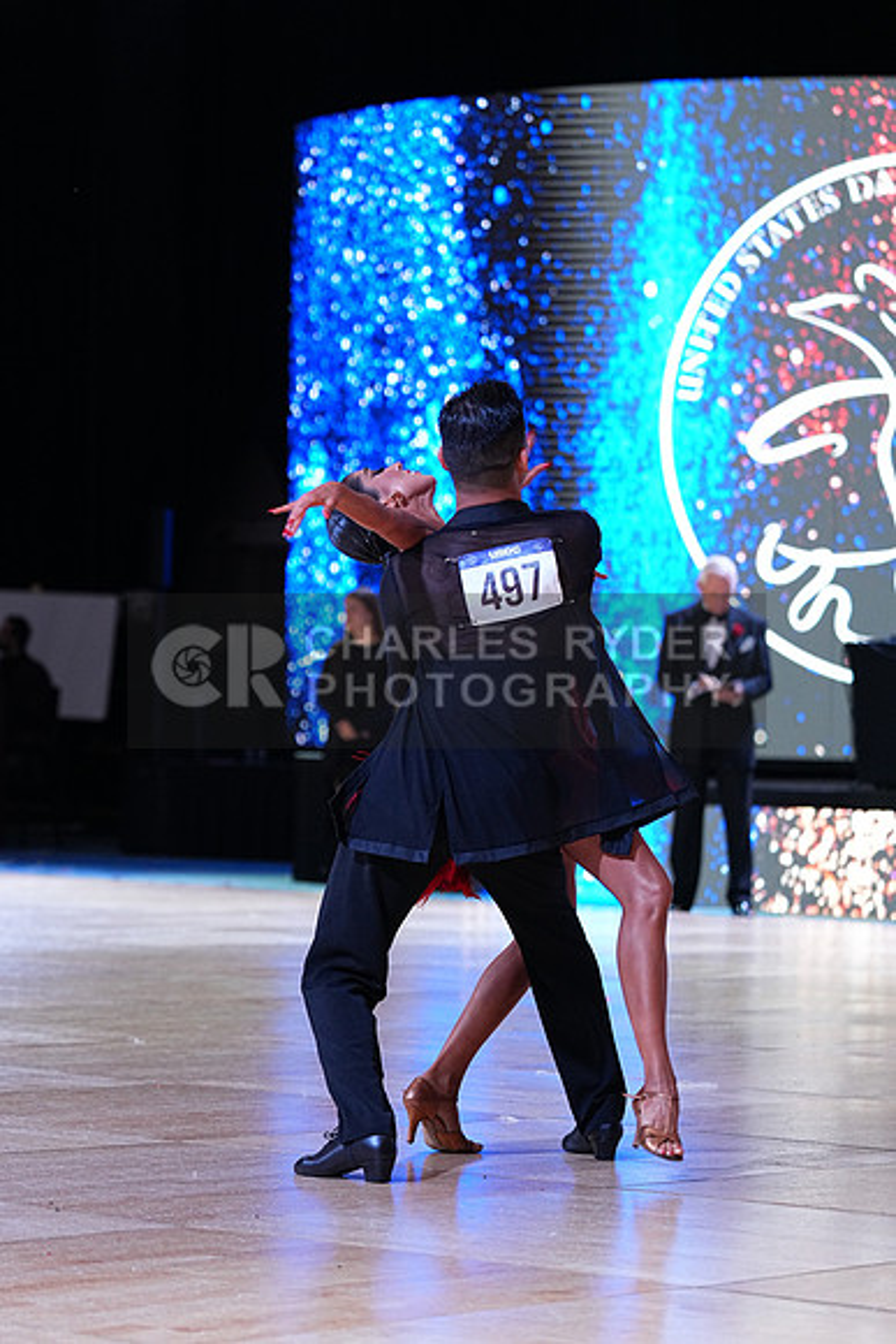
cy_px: 672
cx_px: 448
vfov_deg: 16.3
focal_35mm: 126
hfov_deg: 10.9
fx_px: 4701
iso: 2000
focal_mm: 126
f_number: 4
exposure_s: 1/500
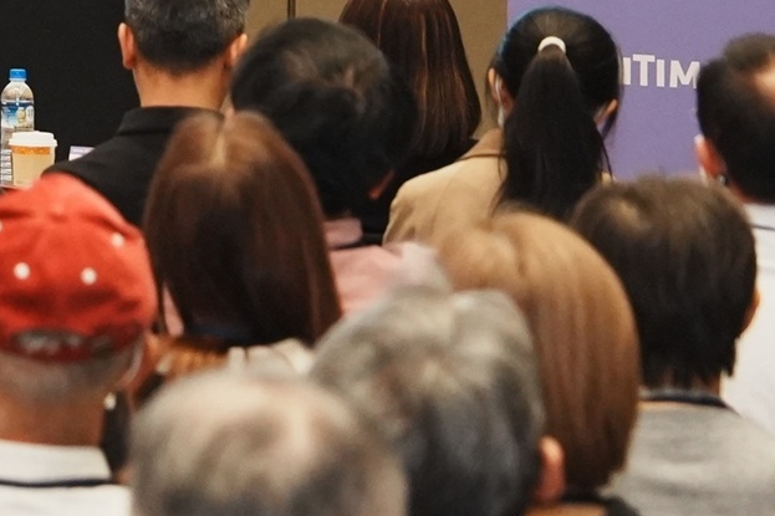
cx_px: -605
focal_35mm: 293
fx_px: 6306
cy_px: -681
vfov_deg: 4.6
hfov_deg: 6.9
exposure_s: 1/200
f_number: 3.2
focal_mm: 57
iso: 2500
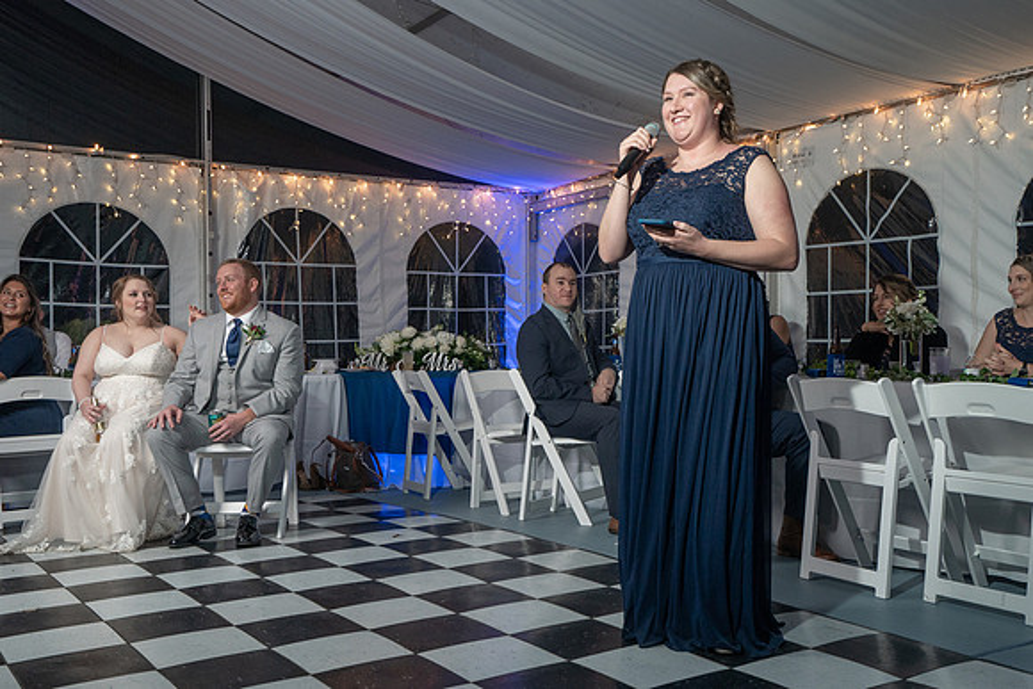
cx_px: 552
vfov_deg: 35.2
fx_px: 1086
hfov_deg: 50.8
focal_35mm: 38
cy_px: 368
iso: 2000
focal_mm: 34
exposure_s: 1/250
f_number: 5.6
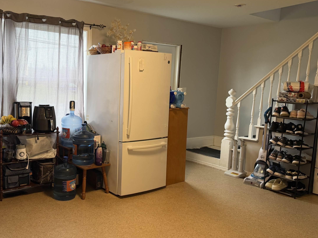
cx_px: 109
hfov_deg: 53.0
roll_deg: -1.7
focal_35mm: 34
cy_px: 118
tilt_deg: -5.9
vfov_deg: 41.8
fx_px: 312
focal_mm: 6.76
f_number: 1.78
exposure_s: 1/60
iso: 125
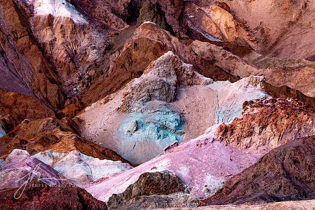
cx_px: 158
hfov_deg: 10.8
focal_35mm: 190
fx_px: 1663
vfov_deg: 7.2
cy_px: 105
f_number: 29
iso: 100
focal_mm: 190
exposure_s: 30
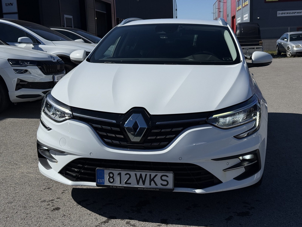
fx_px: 419
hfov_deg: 39.7
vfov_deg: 30.3
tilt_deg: -9.3
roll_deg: +1.9
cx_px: 151
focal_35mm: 48
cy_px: 114
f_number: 1.78
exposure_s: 1/11364
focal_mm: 6.76
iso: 50
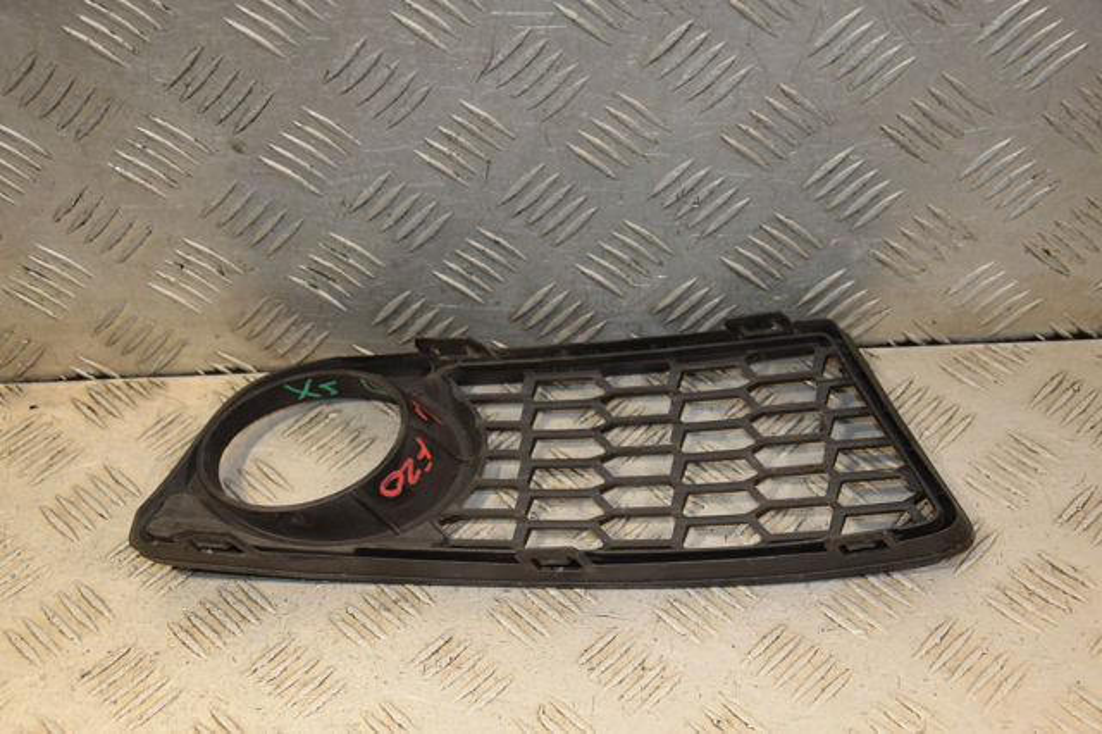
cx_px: 551
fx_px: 1744
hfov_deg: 35.1
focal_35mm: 57
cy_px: 367
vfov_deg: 23.8
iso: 800
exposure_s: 1/200
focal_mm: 38
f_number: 5.6
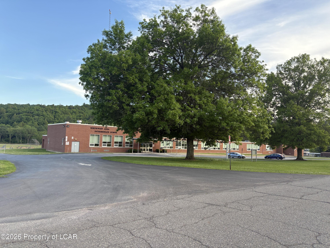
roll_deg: -1.5
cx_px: 165
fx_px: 248
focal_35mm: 26
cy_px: 124
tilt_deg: +4.4
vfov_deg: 53.1
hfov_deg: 67.3
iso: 64
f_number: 1.6
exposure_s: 1/447
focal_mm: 5.96
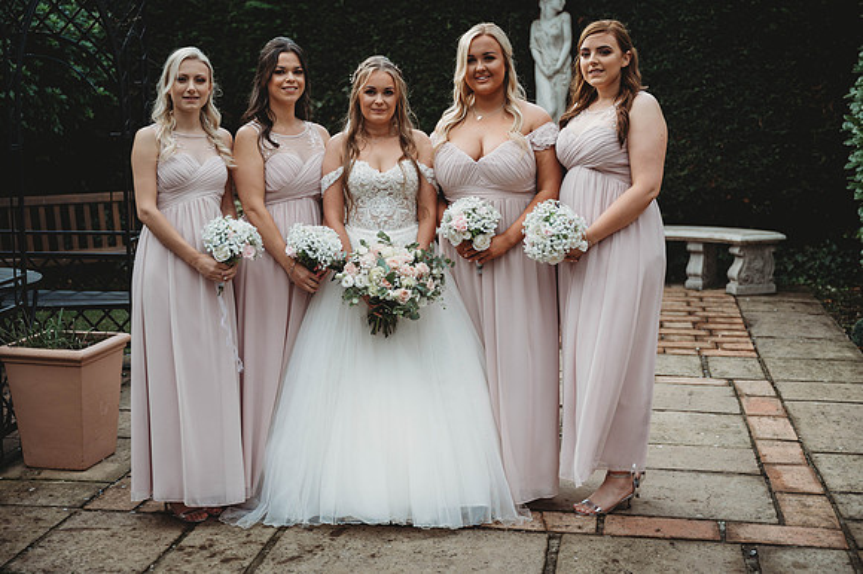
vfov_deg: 26.5
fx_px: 1222
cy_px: 287
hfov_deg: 38.9
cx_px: 432
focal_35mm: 51
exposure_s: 1/500
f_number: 2.8
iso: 100
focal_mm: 51
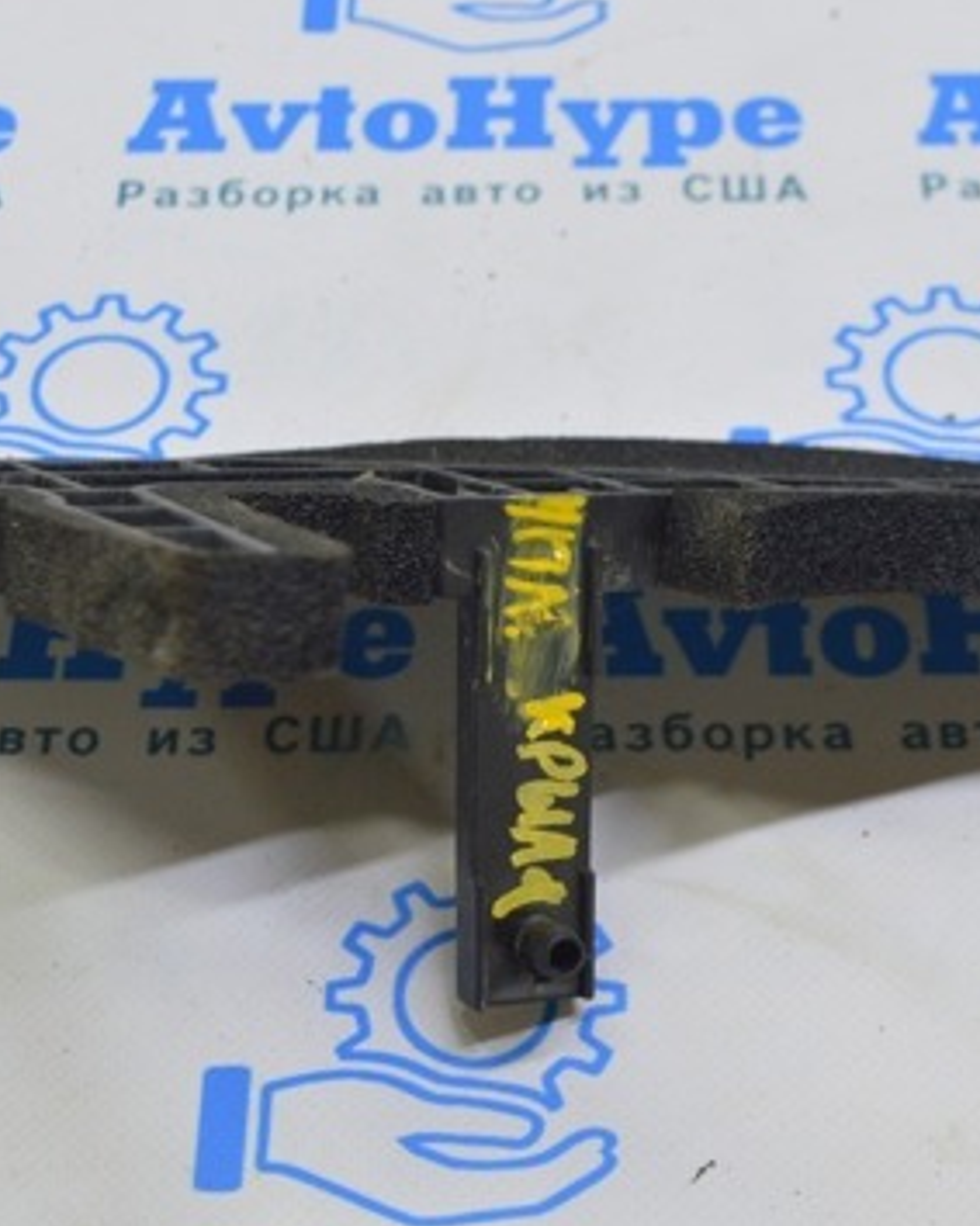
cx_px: 547
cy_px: 649
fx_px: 2860
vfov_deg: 24.2
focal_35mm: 79
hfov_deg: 19.4
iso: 400
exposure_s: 1/25
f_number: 5.6
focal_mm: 31
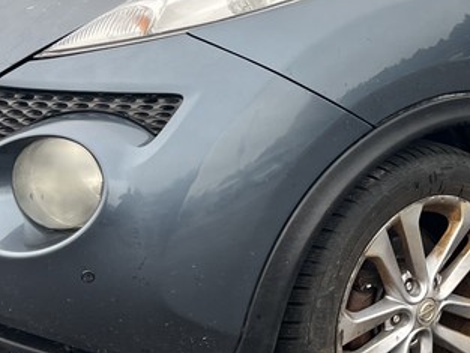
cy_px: 107
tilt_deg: -10.9
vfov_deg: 17.3
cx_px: 396
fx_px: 1155
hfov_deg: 22.6
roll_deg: +2.9
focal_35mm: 85
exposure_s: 1/224
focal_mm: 5.7
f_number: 1.5
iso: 40
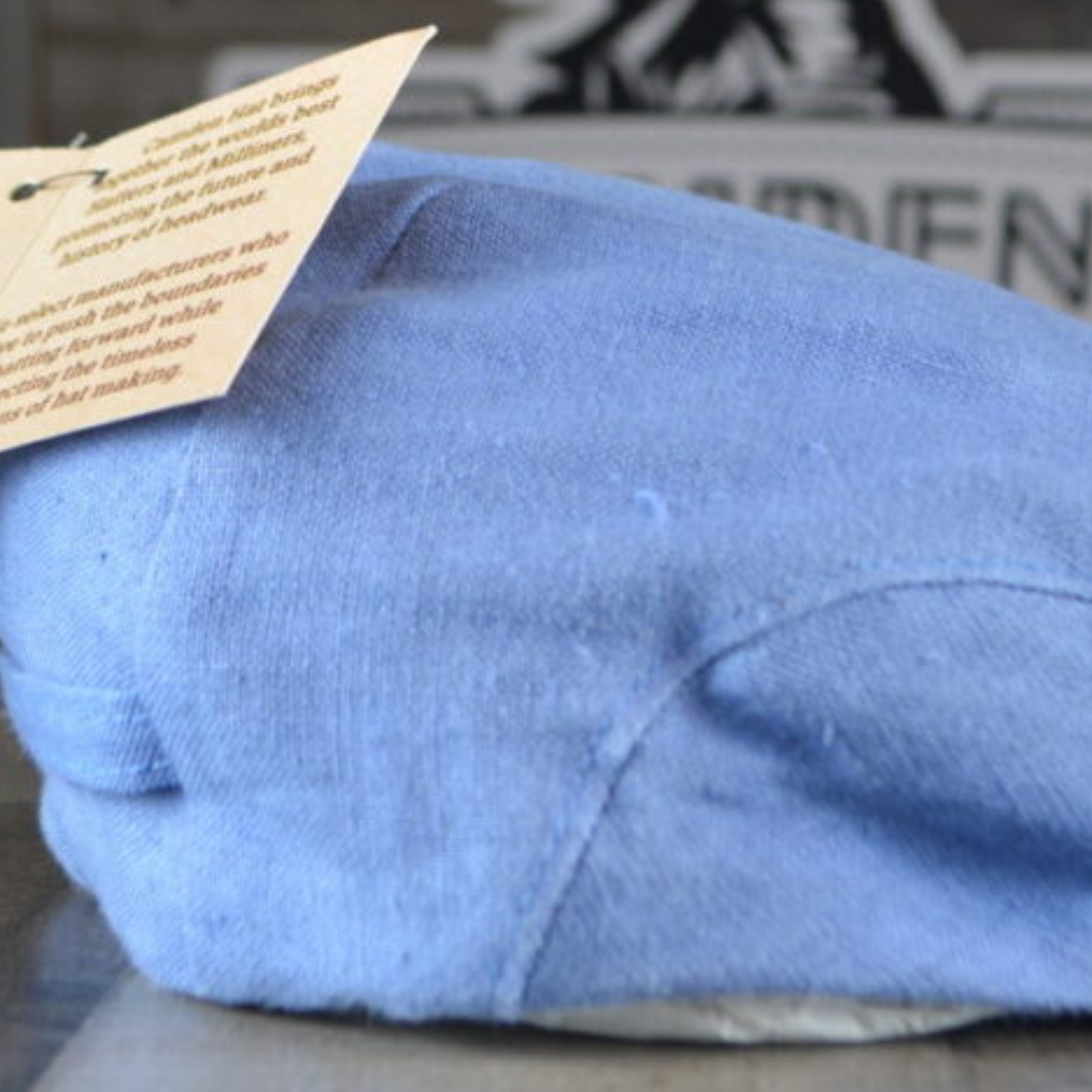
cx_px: 547
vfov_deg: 19.6
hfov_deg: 19.7
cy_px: 340
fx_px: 3141
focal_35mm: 88
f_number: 4
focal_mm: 20
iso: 400
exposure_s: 1/60
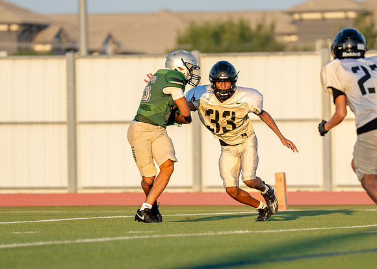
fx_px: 4749
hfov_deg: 4.5
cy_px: 142
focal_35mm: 444
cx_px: 243
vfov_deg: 3.2
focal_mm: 200
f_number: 2.8
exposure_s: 1/4000
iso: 800
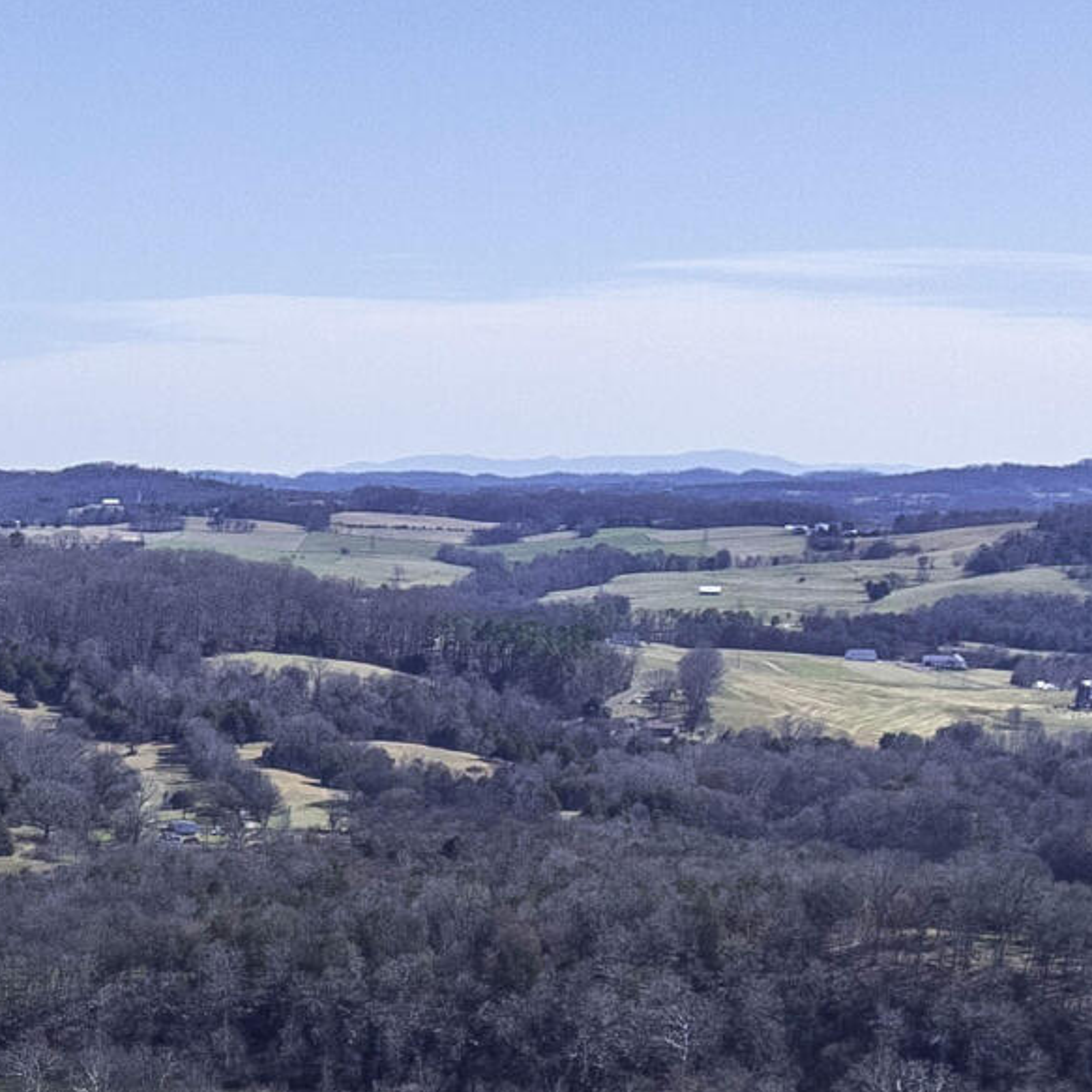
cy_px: 1845
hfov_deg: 14.7
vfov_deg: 14.4
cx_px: -616
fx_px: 3890
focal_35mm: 109
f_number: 2.8
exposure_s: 1/800
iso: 140
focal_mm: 12.29
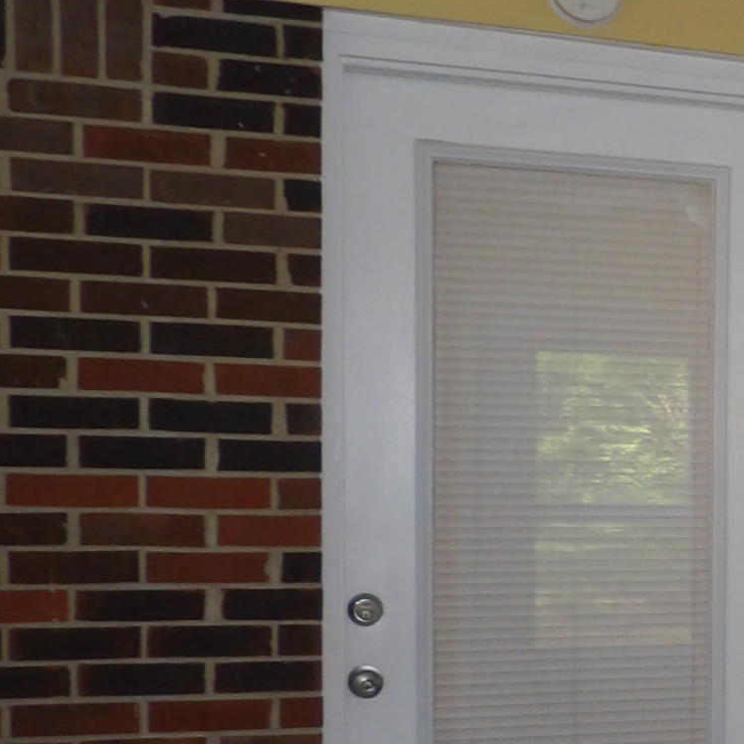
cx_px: 1295
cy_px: 620
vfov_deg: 19.9
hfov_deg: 17.0
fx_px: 2091
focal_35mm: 86
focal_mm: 4.3
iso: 200
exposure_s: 1/33
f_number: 3.2
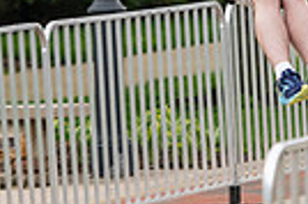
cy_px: -104
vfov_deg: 2.6
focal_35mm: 529
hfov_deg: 3.9
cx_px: 170
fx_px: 4520
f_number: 3.5
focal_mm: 122
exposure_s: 1/500
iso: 400
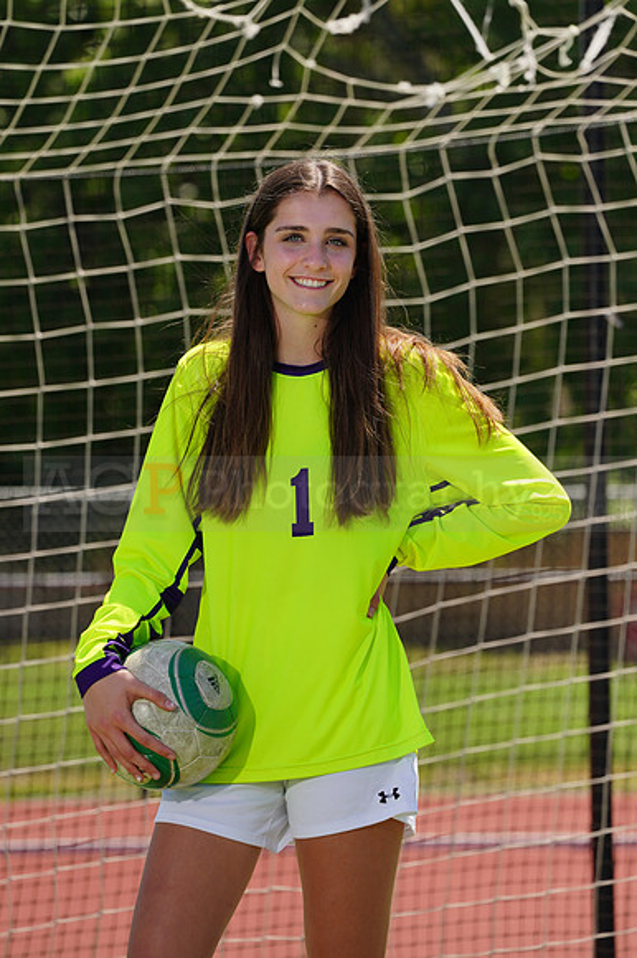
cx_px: 318
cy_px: 479
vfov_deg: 5.2
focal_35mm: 400
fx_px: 10629
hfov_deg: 3.4
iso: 200
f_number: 13
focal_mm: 400
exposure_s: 1/250
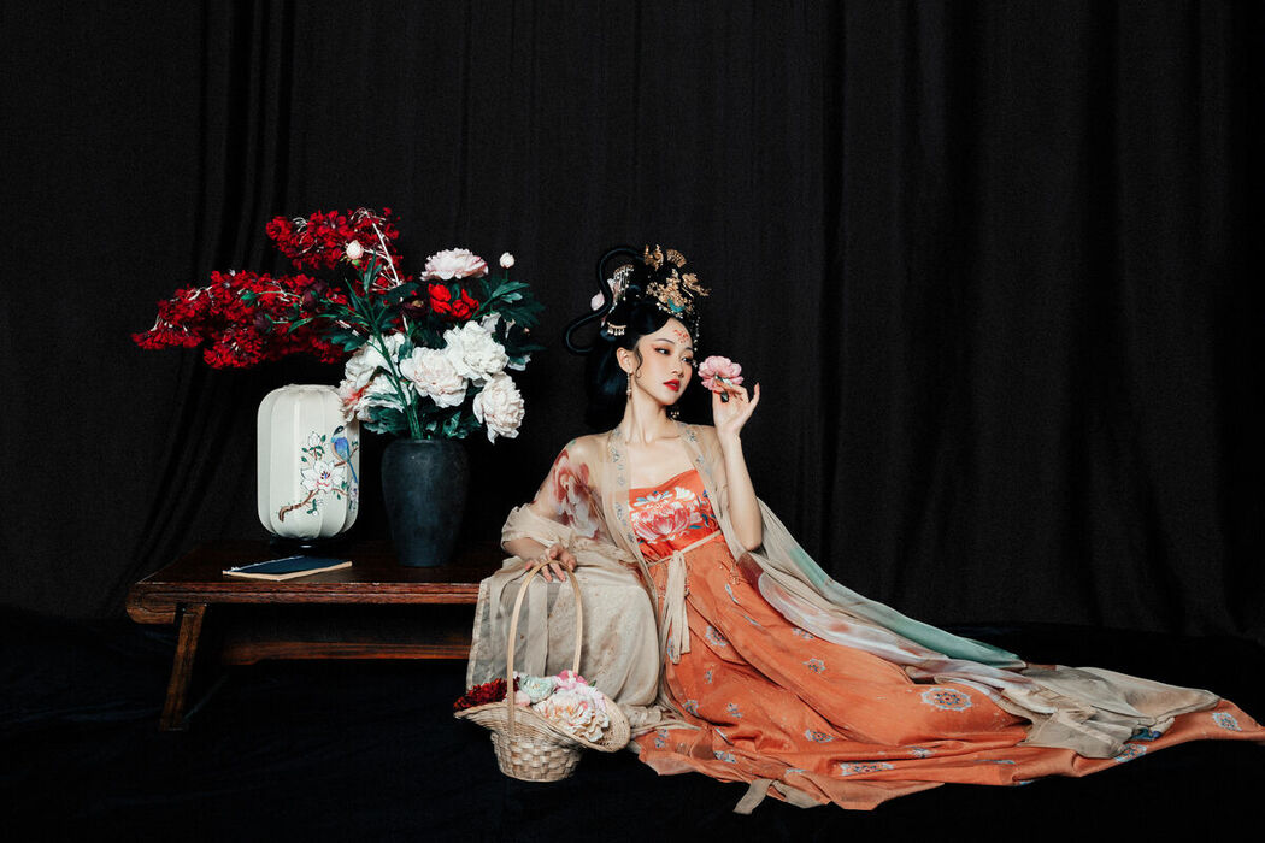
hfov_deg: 46.4
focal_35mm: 42
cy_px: 422
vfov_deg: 31.9
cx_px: 632
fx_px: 1476
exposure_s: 1/160
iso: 100
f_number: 6.3
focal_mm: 42
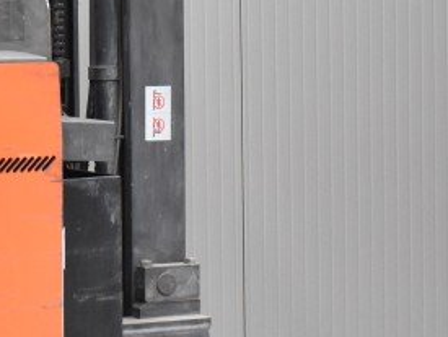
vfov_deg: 9.5
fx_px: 2036
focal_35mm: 157
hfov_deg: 12.3
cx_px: -72
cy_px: 104
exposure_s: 1/30
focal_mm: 25
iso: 1600
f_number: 4.5
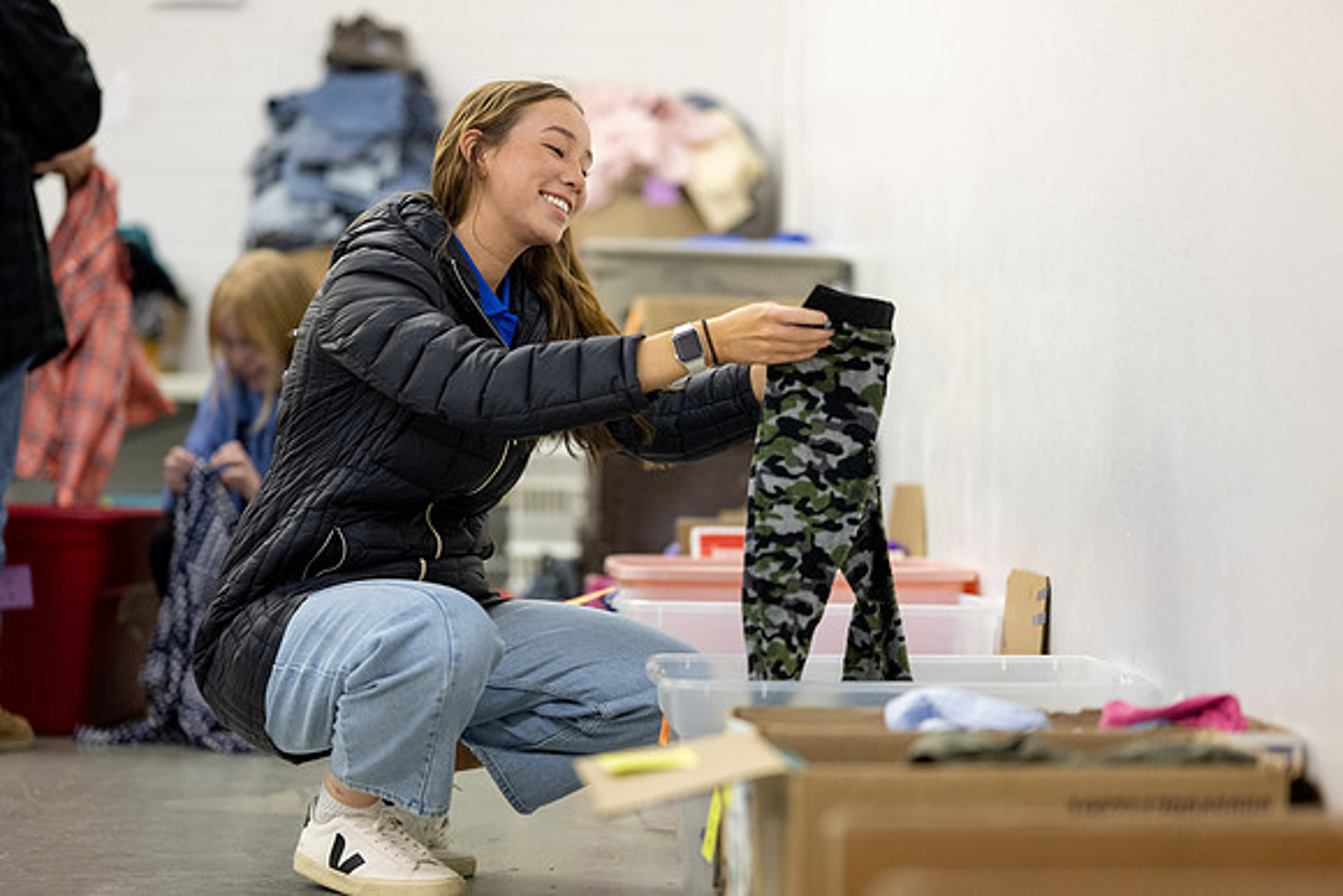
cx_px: 672
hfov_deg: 23.9
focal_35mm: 85
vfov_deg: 16.1
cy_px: 448
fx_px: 3172
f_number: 1.8
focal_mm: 85
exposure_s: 1/250
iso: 1250
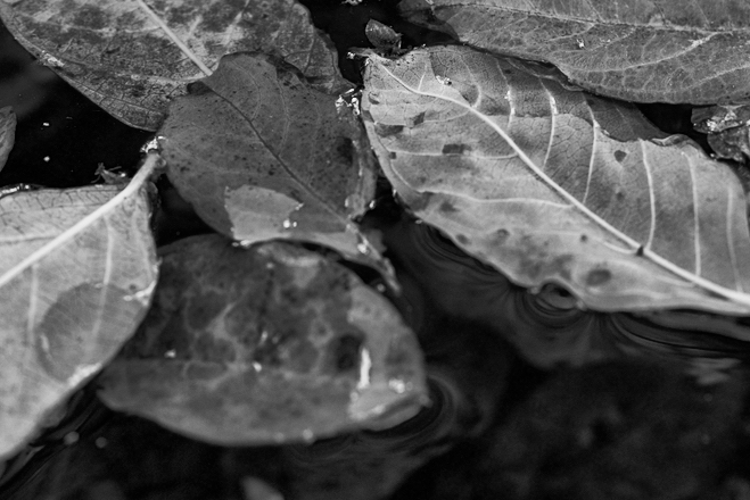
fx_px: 1772
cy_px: 176
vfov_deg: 16.1
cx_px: 547
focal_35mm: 85
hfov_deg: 23.7
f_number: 5.6
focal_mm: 35
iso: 800
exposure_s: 1/320
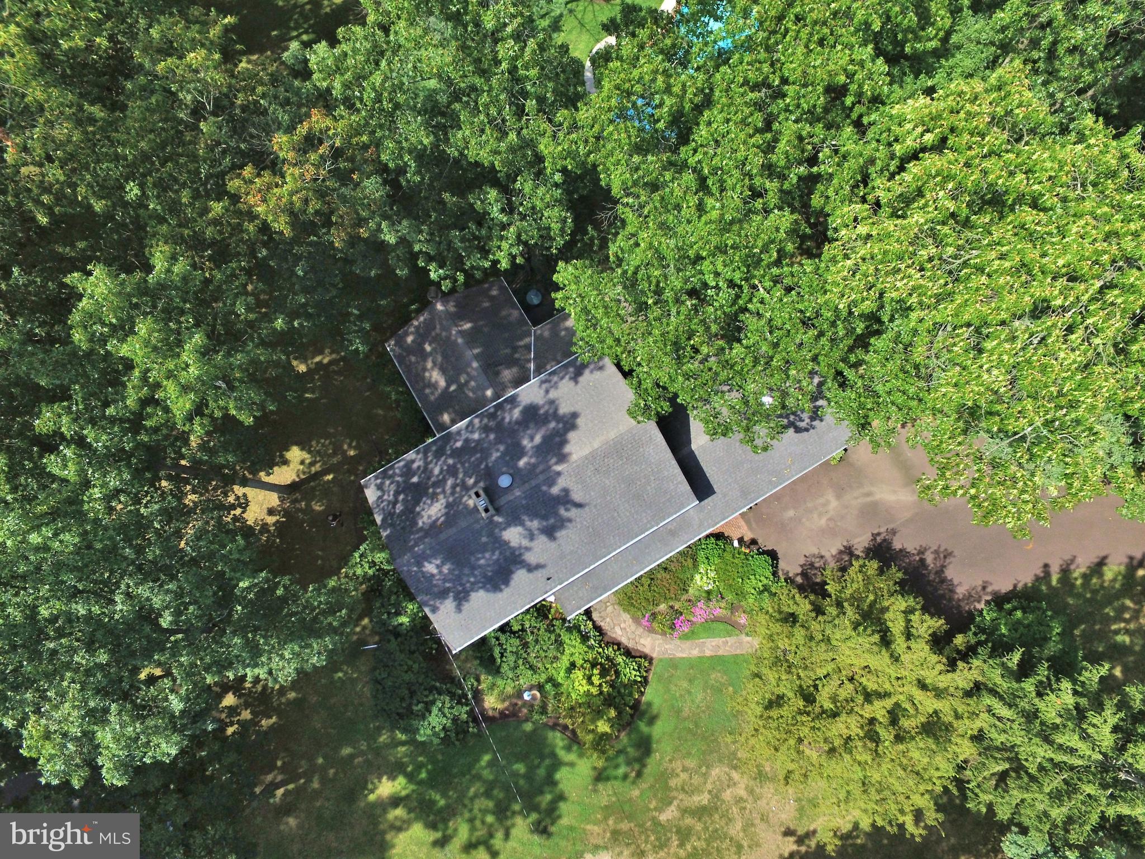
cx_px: 572
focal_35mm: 20
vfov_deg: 66.0
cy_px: 430
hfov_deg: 81.7
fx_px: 662
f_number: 2.8
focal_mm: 3.61
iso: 200
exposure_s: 1/1600
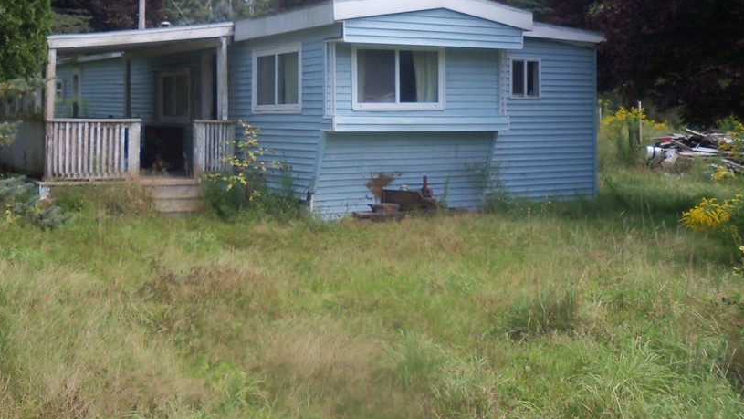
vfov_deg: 22.9
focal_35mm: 52
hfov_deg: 39.7
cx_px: 308
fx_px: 1026
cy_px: 130
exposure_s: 1/250
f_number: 3.5
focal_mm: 6.3
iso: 100
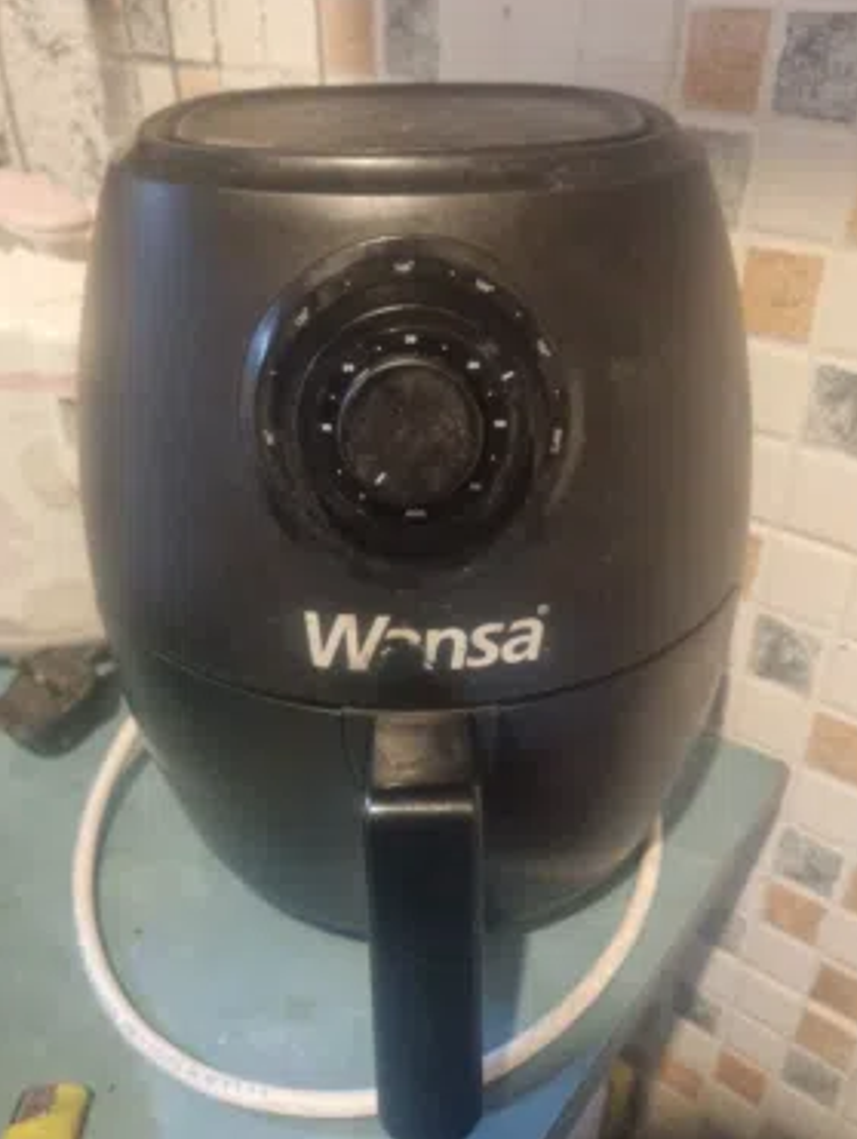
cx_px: 458
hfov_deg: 49.8
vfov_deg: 63.3
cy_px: 602
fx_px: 923
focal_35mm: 28
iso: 1250
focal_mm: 5.4
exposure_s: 1/25
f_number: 1.8
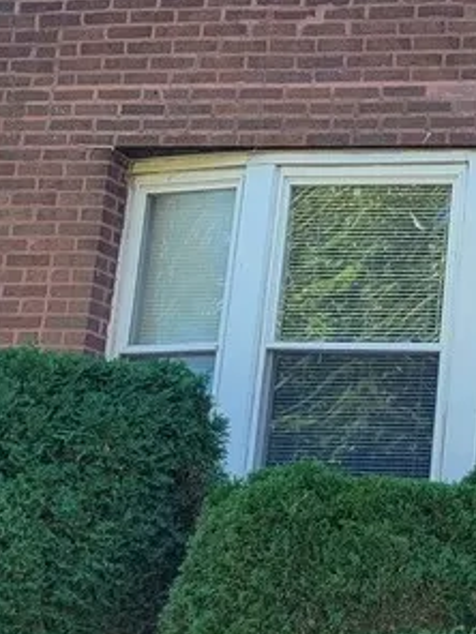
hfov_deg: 14.3
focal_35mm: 95
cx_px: 757
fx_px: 1742
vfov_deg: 20.6
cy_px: 221
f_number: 1.8
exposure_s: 1/300
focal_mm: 5.4
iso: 40
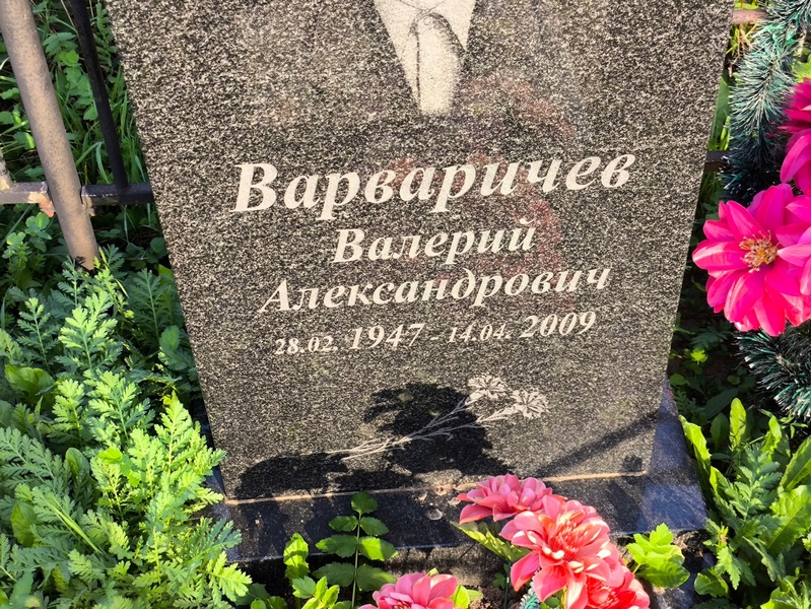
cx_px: 406
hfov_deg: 38.2
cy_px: 304
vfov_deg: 29.1
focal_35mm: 50
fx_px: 1172
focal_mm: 4.71
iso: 50
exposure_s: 1/190
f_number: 1.7
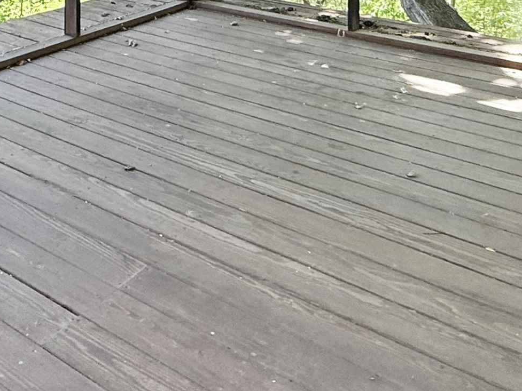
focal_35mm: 44
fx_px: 664
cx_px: 173
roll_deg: -2.4
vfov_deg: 26.6
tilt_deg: -0.1
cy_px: -146
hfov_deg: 42.3
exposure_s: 1/146
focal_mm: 2.22
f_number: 2.2
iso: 50
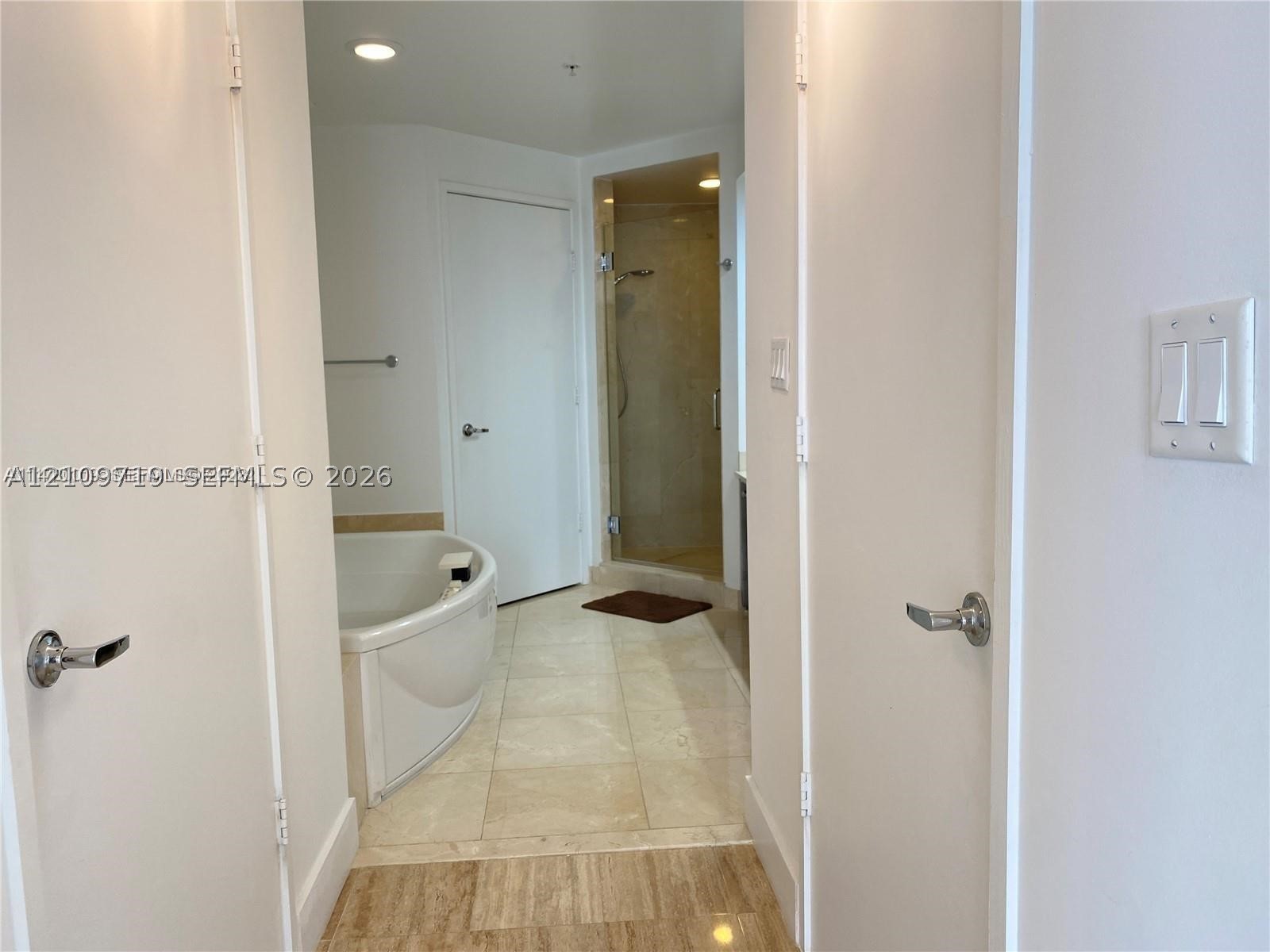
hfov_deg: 67.3
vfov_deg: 53.1
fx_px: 954
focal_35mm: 26
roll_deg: +1.0
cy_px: 476
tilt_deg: -3.6
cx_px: 635
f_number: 1.8
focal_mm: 4.25
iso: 64
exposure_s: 1/60
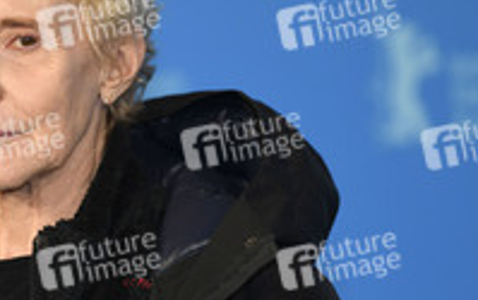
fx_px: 6014
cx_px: 35
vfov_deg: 2.9
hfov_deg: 4.5
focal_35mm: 461
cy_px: 202
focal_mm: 200
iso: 800
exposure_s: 1/400
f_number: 2.8
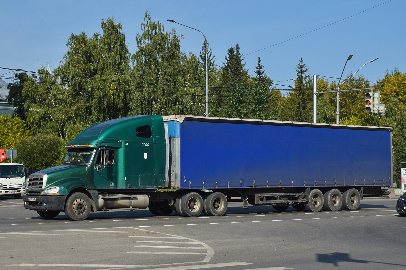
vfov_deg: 22.6
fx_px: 677
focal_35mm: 60
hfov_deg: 33.4
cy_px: 135
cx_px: 203
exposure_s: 1/1250
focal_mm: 40
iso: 200
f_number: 7.1
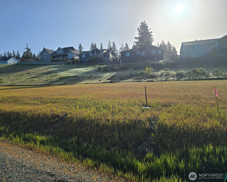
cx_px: 107
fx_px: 161
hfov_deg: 70.2
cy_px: 91
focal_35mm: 24
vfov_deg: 58.8
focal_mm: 6.3
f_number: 1.7
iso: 12
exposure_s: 1/2551
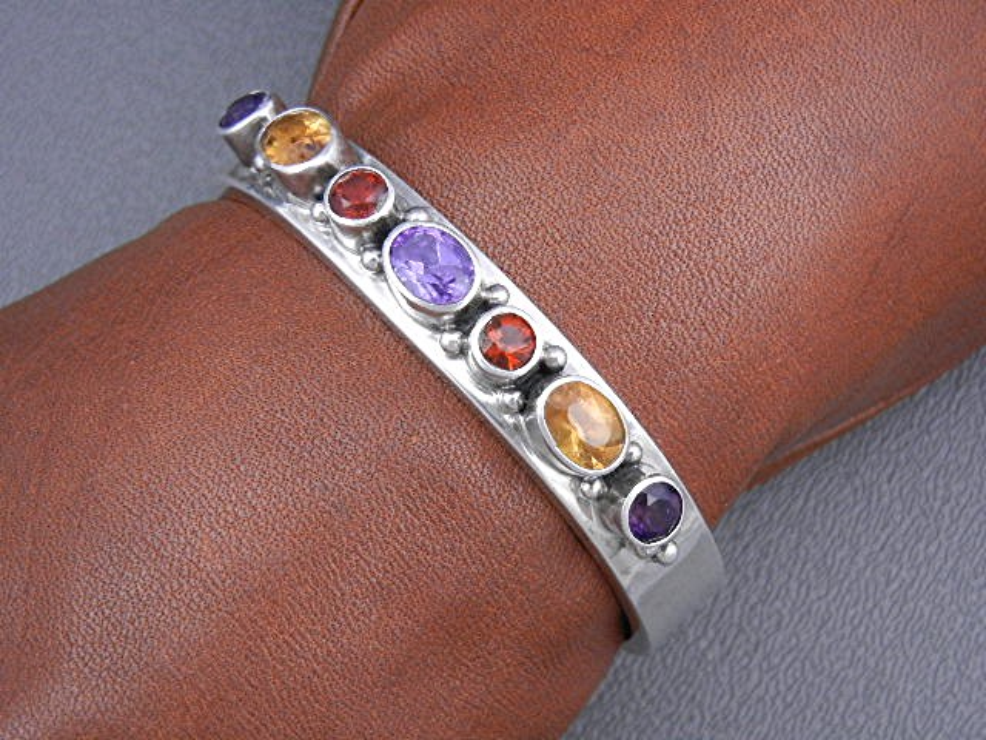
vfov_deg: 19.1
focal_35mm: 77
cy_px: 370
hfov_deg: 25.3
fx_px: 2193
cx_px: 493
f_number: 4.3
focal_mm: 13.9
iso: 200
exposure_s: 1/5.1
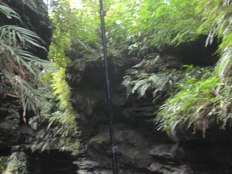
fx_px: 536
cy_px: 93
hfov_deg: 24.4
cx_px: 123
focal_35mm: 80
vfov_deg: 18.4
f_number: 4
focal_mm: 24
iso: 1600
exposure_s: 1/40
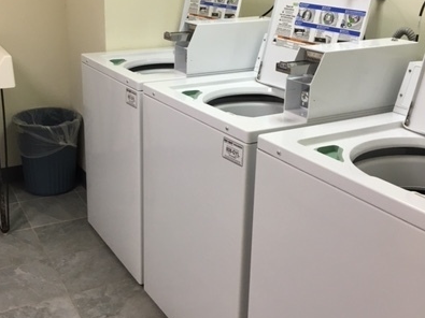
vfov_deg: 30.8
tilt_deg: -16.7
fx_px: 577
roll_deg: -0.4
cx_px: 168
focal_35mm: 47
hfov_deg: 40.2
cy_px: 134
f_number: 2.2
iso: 64
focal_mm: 4.15
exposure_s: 1/30
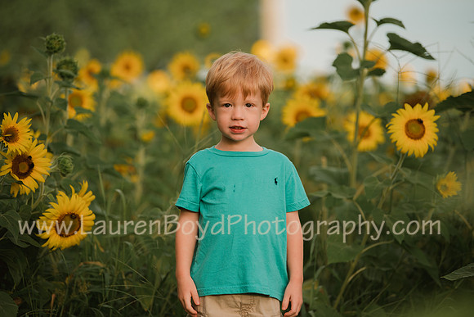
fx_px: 2107
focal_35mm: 160
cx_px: 237
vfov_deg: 8.6
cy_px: 158
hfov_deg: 12.8
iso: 100
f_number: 2.8
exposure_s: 1/400
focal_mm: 160
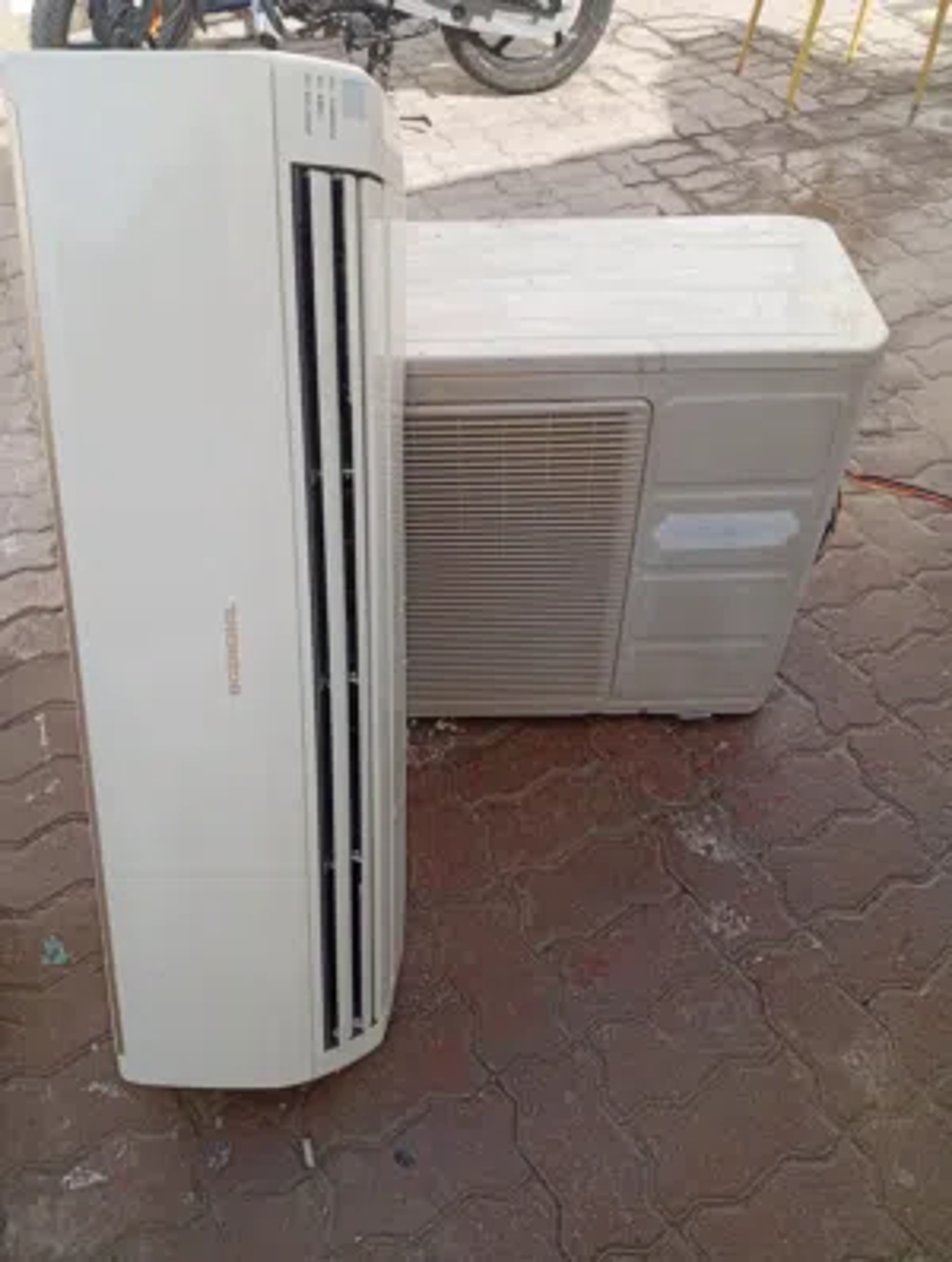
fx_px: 987
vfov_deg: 65.2
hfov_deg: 51.5
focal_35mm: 27
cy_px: 631
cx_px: 476
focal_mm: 3.98
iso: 50
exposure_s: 1/348
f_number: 1.8
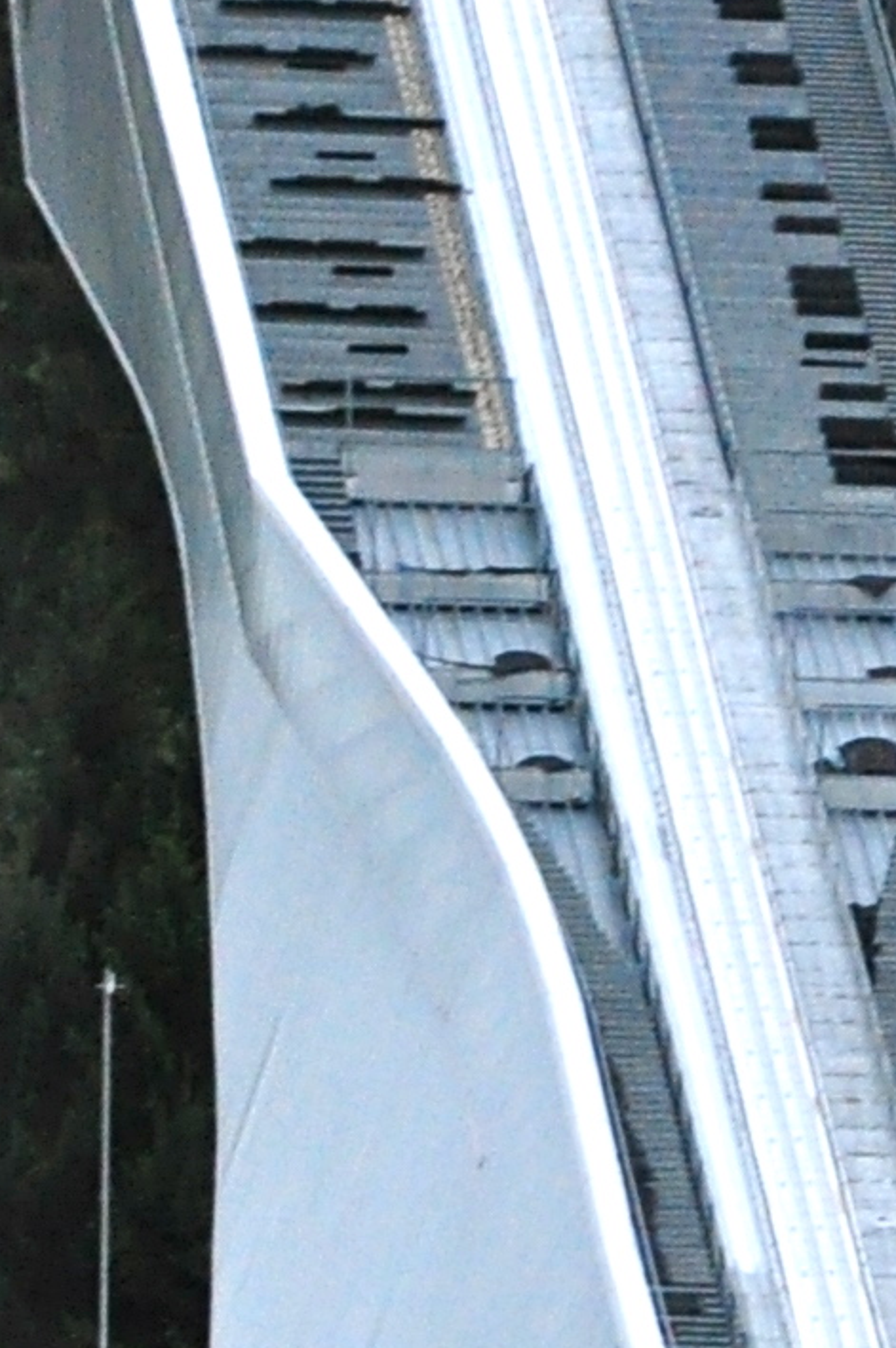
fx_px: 35664
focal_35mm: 953
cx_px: 852
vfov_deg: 2.2
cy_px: 1373
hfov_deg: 1.4
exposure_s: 1/50
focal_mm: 105
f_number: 5.6
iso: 1000
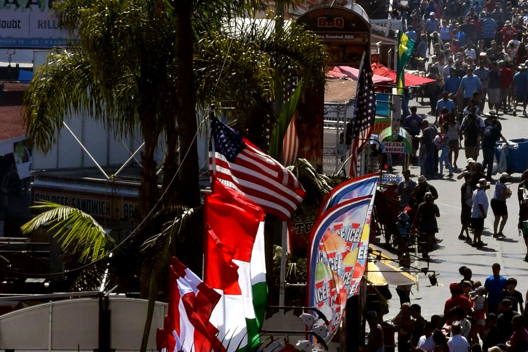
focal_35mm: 291
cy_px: -116
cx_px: 722
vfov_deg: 4.7
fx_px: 4268
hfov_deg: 7.0
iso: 200
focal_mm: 48
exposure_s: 1/500
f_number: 11
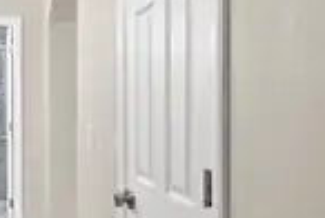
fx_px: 470
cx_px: -13
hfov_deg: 34.1
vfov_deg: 26.1
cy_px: 108
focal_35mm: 52
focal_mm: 19
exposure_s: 1/2.5
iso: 400
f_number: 8
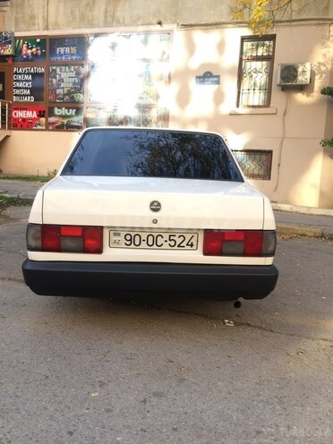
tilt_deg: -6.4
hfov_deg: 48.2
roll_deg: -2.0
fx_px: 372
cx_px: 166
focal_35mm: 29
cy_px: 222
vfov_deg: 61.7
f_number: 2.2
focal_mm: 4.15
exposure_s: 1/204
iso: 32
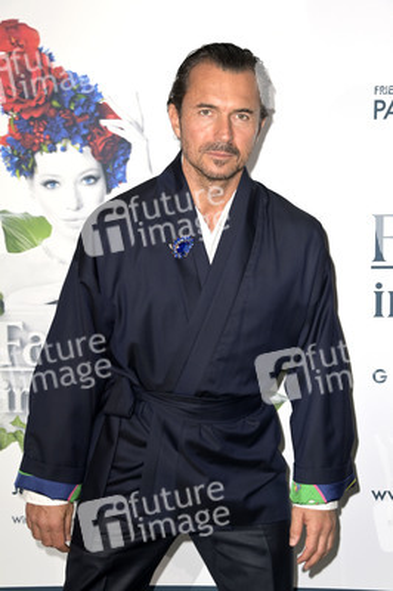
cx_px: 196
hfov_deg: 16.6
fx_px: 1345
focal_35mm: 82
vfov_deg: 24.8
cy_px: 296
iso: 640
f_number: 5.6
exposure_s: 1/250
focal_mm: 82
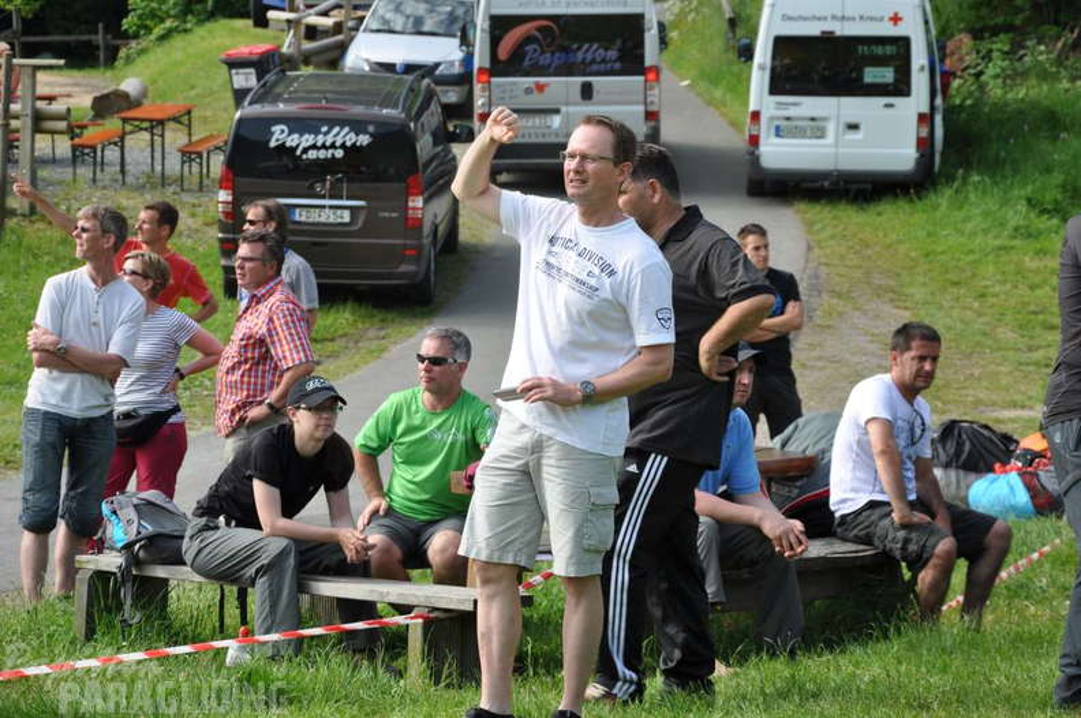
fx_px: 3824
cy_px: 359
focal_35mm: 128
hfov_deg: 16.1
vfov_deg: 10.7
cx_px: 540
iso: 200
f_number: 7.1
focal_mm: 85
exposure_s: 1/200
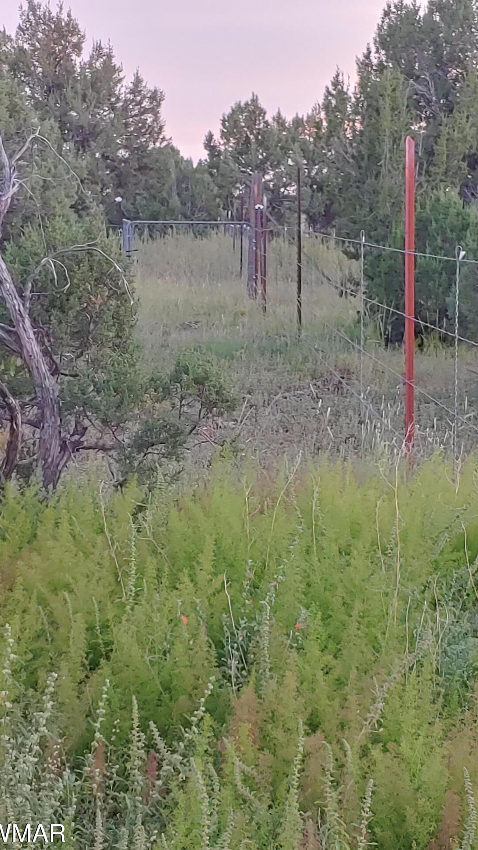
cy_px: 433
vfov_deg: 30.1
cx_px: 229
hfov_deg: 17.2
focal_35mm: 70
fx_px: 1577
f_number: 1.5
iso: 50
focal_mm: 4.23
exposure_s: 1/60
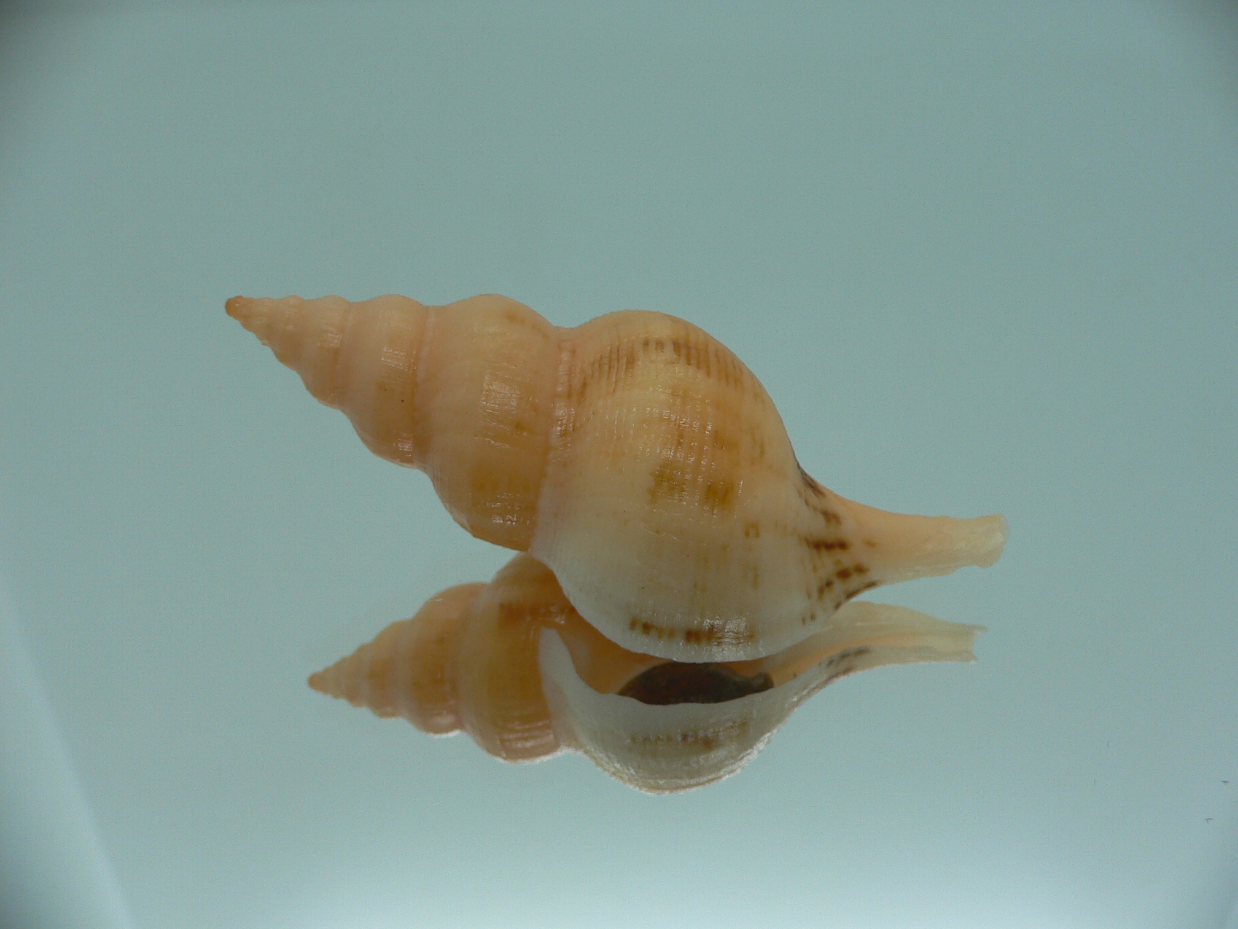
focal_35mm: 35
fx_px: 1252
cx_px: 619
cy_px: 464
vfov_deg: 40.7
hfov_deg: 52.6
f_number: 2.8
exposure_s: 1/60
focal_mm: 4.6
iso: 80
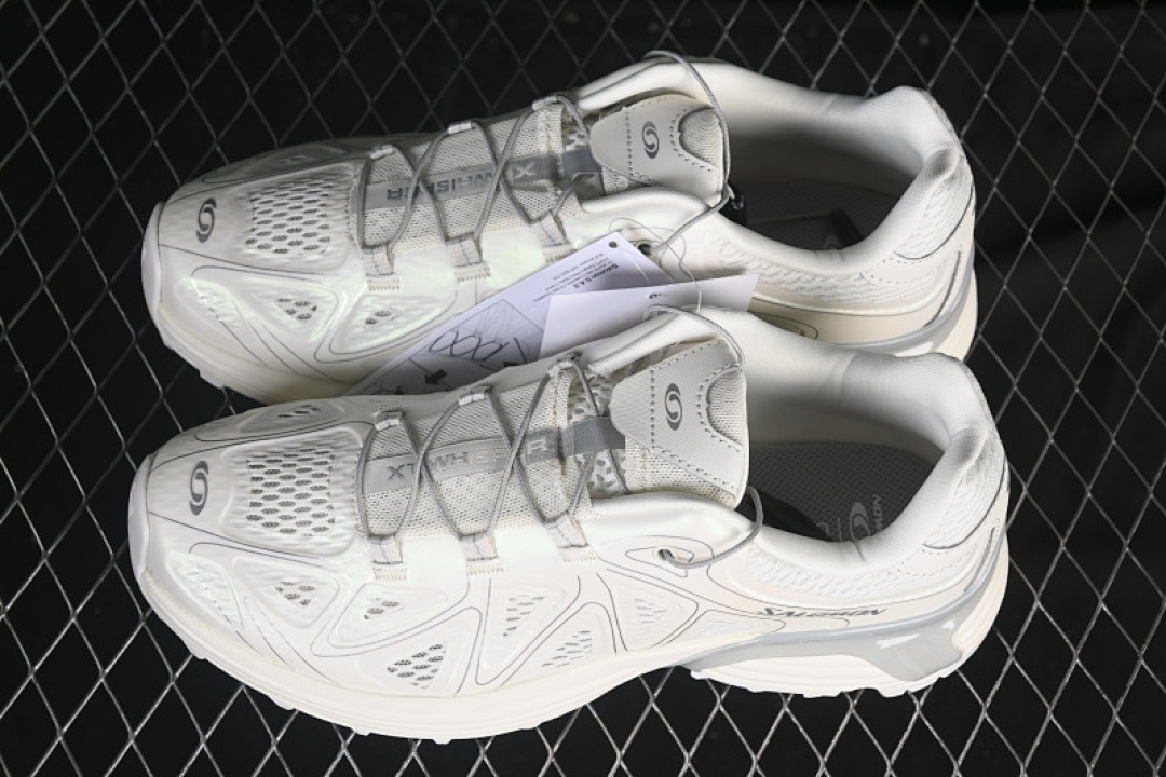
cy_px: 388
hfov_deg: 27.0
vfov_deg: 18.2
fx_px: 2429
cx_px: 583
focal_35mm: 75
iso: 160
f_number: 7.1
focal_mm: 50
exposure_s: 1/80
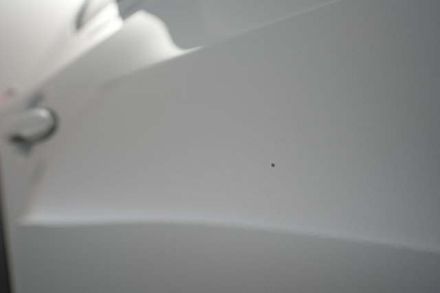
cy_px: 146
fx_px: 342
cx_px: 220
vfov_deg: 46.4
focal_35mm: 28
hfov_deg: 65.5
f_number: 5
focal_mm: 28
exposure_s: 1/100
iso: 800
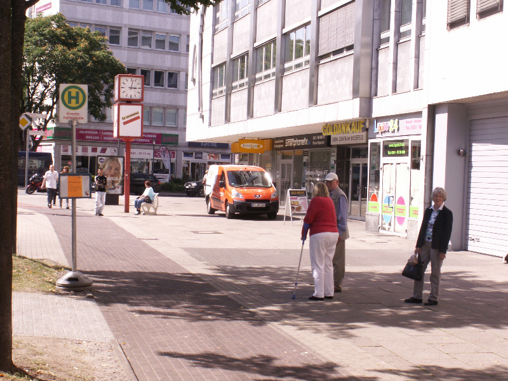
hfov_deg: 31.2
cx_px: 254
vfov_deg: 23.7
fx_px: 910
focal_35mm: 62
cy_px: 190
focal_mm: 10.28
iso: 50
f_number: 8
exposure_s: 1/100
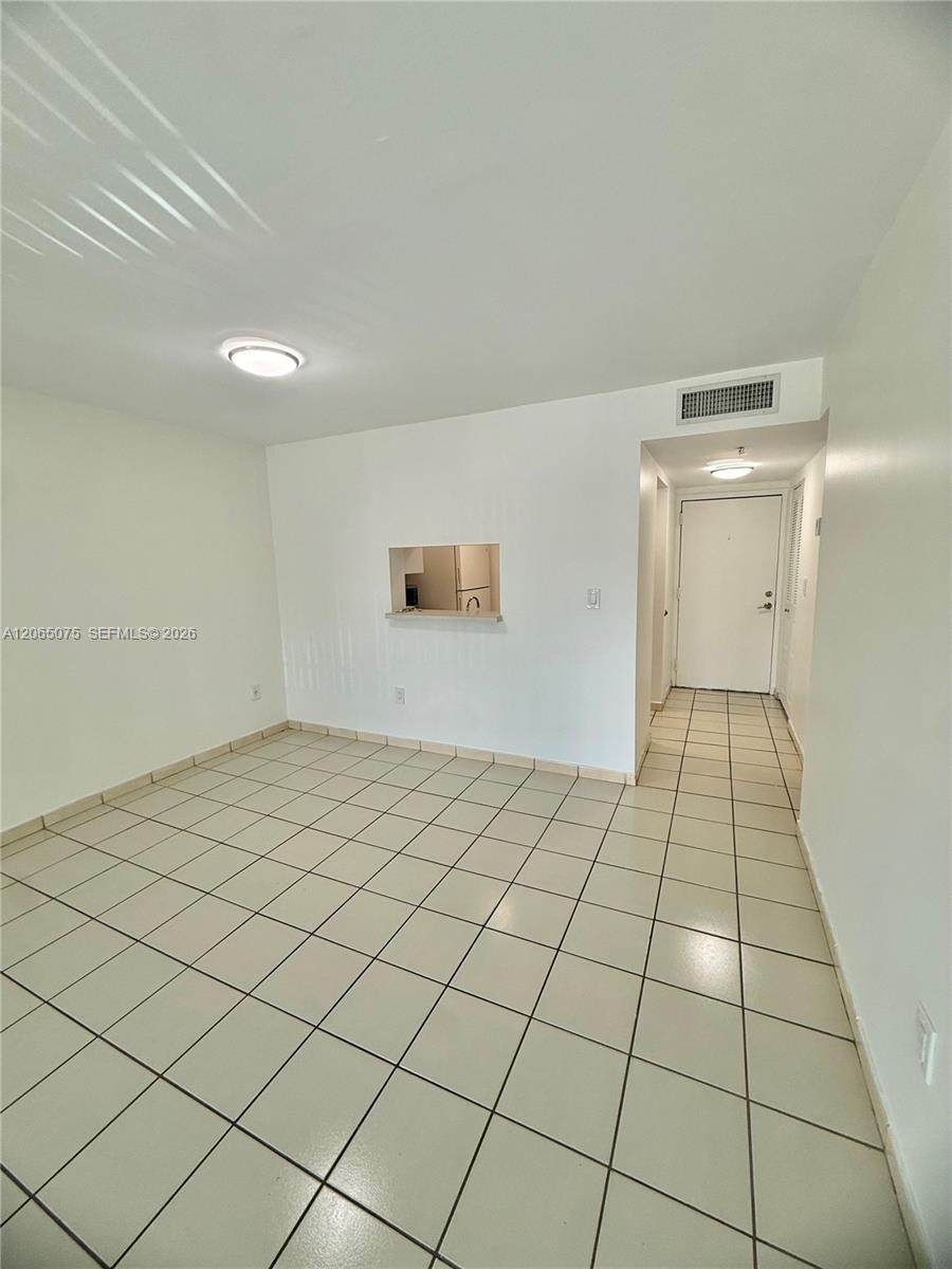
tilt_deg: -7.5
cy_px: 634
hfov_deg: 85.7
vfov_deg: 102.1
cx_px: 476
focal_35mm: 14
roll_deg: +1.0
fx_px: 513
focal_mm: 2.22
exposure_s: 1/120
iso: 125
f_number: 2.2
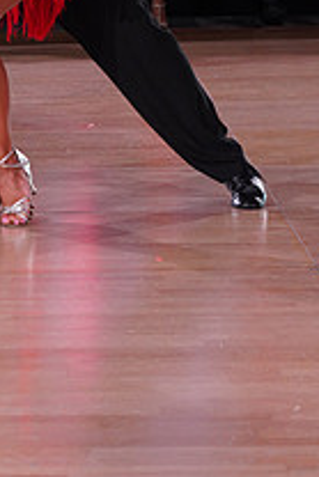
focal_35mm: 192
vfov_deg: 10.5
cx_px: -3
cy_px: -138
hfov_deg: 7.1
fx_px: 2548
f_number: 5.6
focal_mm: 69
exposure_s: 1/160
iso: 1600
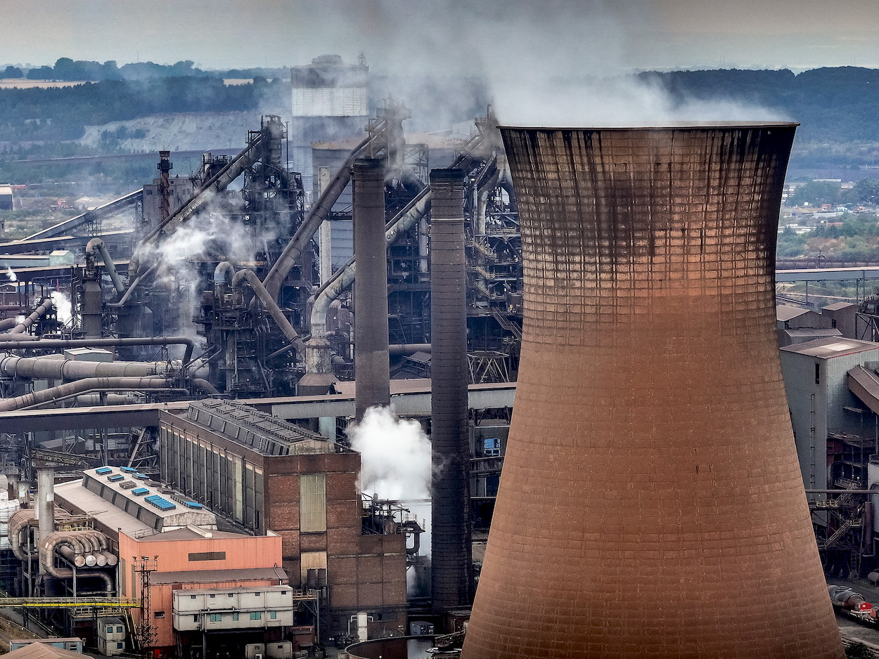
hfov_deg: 11.9
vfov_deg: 8.9
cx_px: 440
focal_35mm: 166
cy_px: 330
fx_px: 4216
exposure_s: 1/200
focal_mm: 30.71
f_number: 3.4
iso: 100
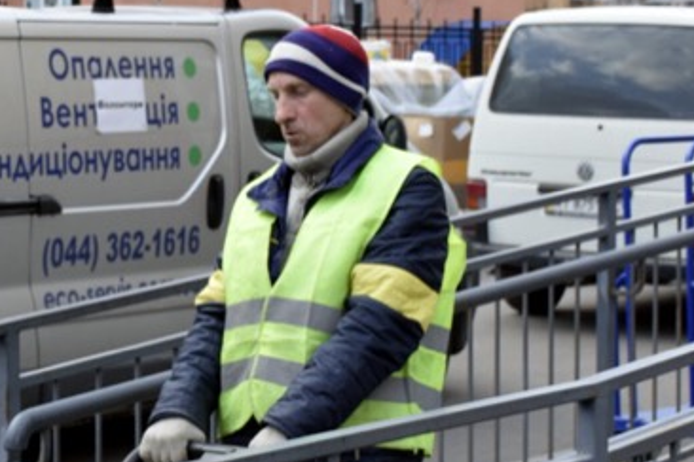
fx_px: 2275
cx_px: 91
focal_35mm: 118
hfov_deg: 17.1
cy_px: 271
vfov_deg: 11.6
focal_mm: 32
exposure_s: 1/200
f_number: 7.1
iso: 400
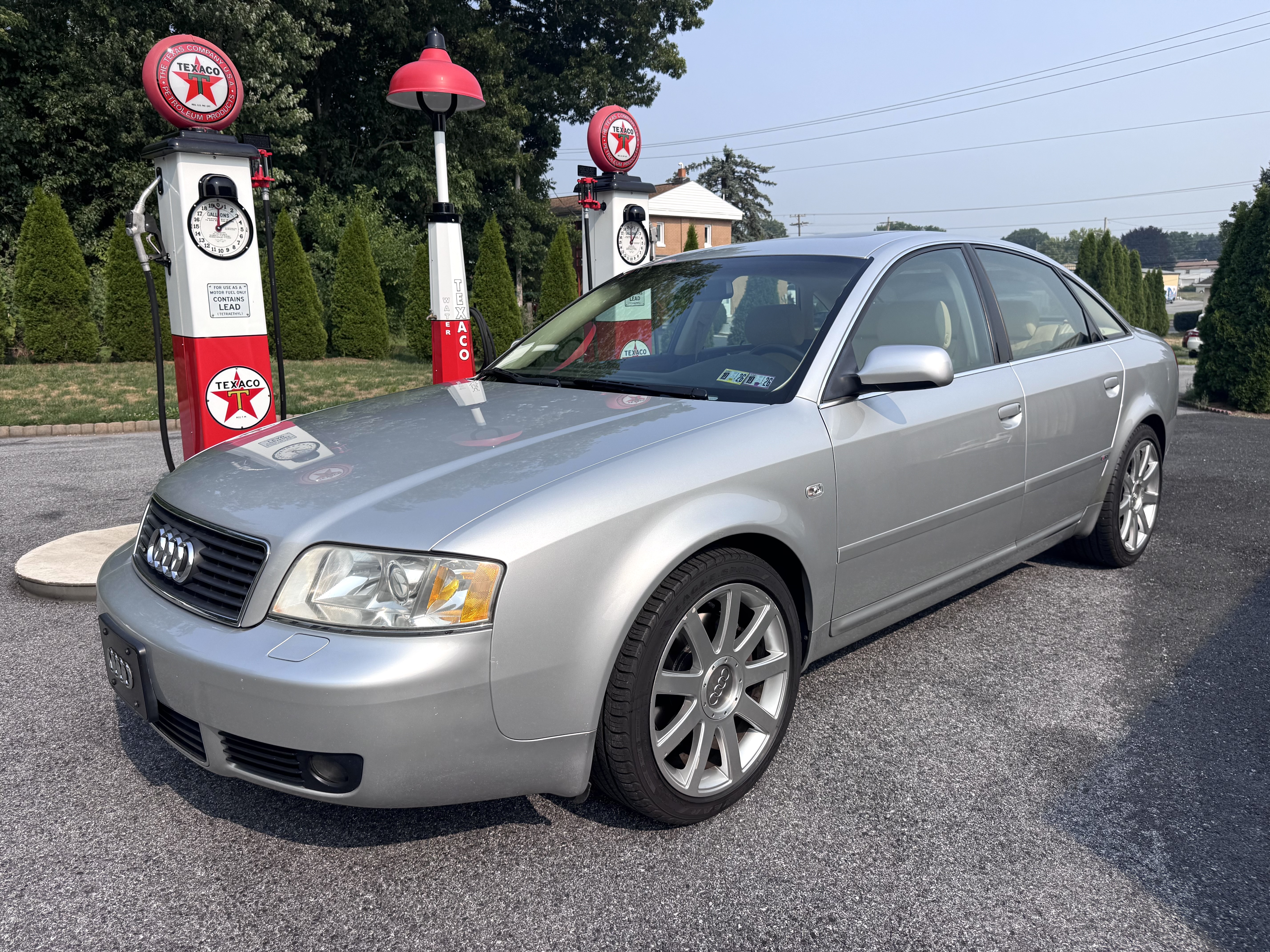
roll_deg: +2.1
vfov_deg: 56.8
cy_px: 476
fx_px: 881
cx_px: 635
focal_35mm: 24
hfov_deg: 71.6
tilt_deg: -13.0
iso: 80
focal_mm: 6.76
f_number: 1.78
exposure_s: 1/4950
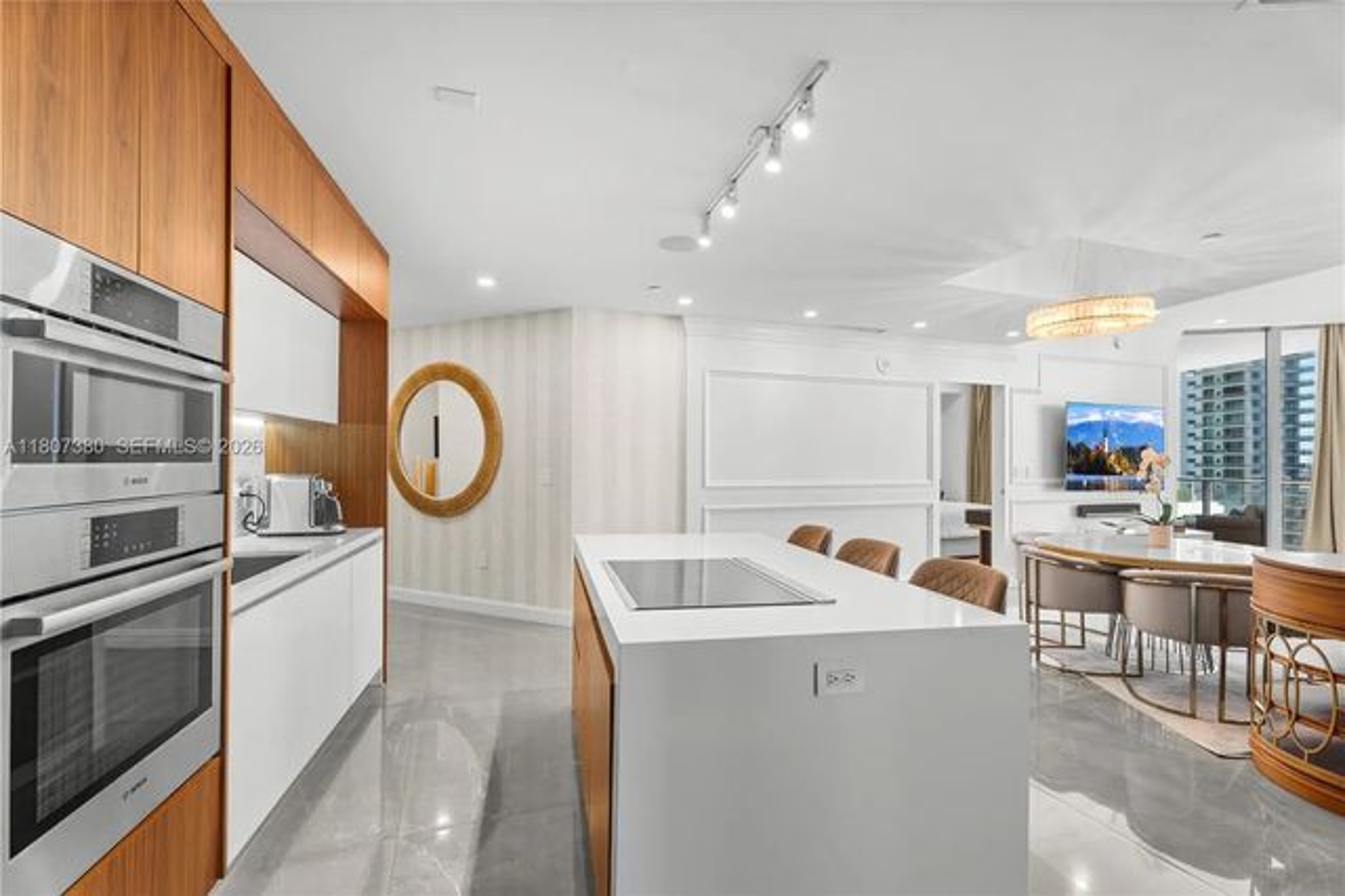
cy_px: 448
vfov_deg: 73.7
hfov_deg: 96.8
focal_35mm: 16
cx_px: 672
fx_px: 597
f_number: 8
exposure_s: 1/4
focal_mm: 16
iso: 400
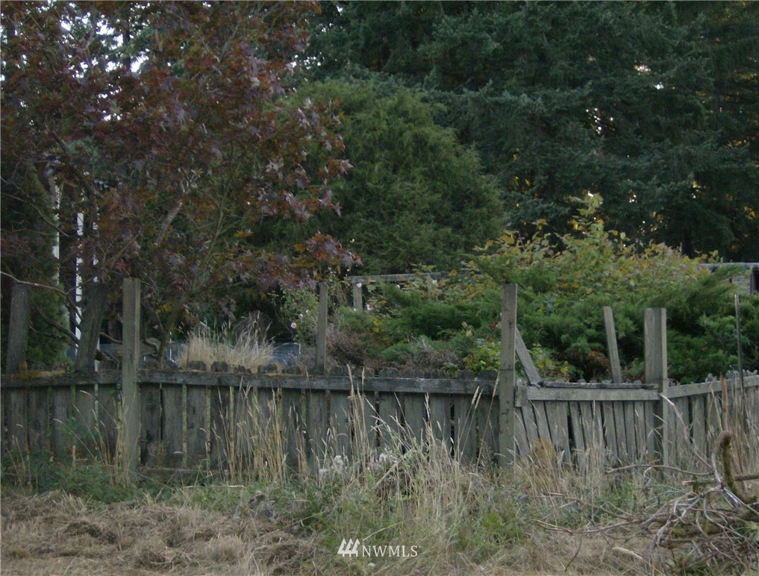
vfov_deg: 21.2
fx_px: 1542
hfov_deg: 27.7
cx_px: 380
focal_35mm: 70
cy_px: 288
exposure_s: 1/91.3
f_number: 3.7
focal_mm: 11.6
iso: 200
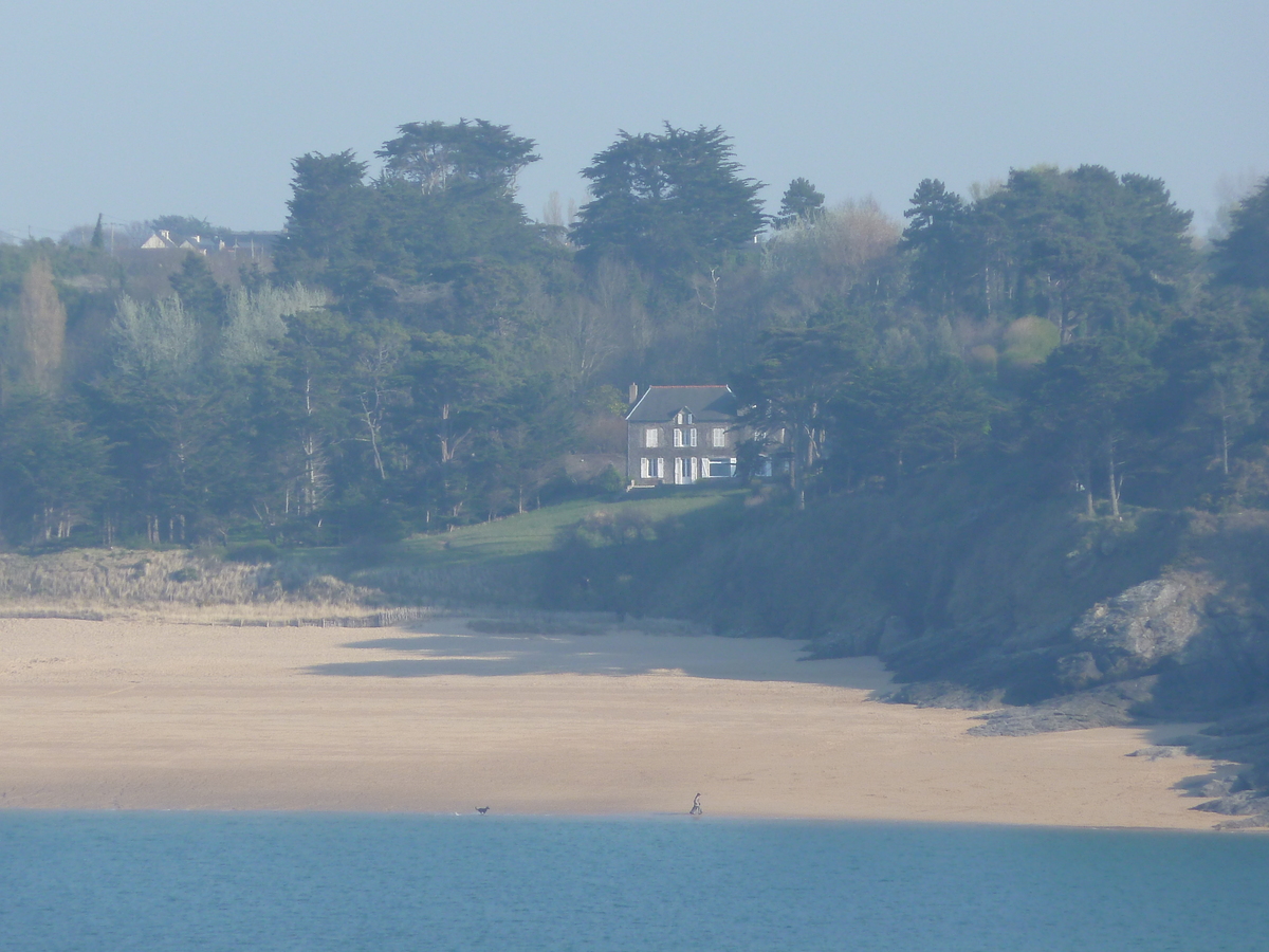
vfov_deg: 3.7
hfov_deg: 5.0
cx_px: 634
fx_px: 14627
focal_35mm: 399
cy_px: 476
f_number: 4.9
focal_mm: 49.2
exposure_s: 1/250
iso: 80
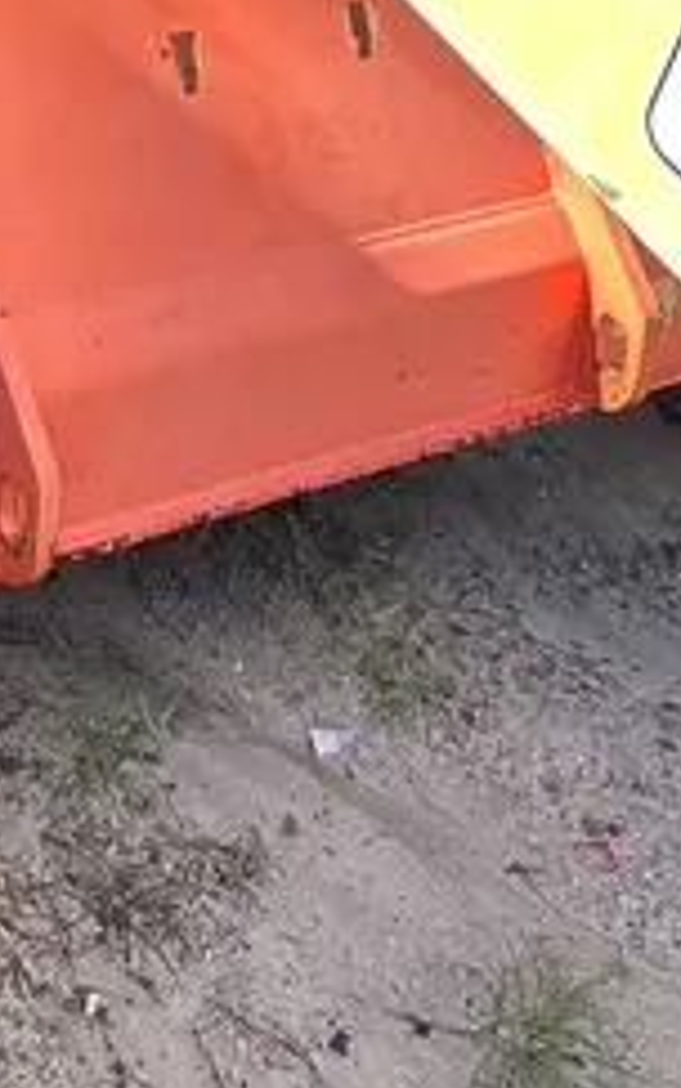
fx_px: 2463
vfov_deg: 21.9
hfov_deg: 15.1
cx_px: -166
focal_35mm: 83
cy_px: -405
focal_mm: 5.7
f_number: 1.5
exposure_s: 1/763
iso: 50
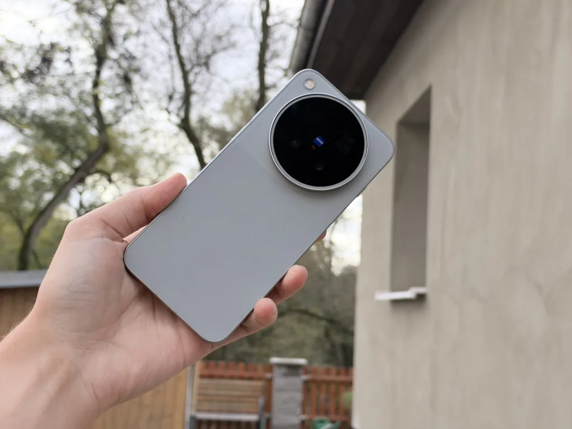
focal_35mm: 48
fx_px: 793
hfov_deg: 39.7
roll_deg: -2.5
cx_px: 286
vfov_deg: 30.3
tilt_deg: +8.2
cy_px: 214
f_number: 1.8
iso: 80
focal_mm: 6.93
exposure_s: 1/955
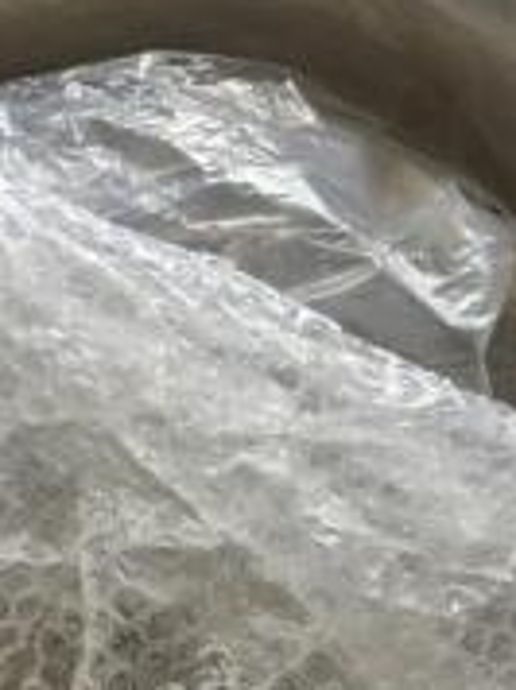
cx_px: 124
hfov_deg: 21.1
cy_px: 529
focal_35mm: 69
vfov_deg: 27.7
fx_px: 1375
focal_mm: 6.3
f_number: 1.7
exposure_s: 1/180
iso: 64
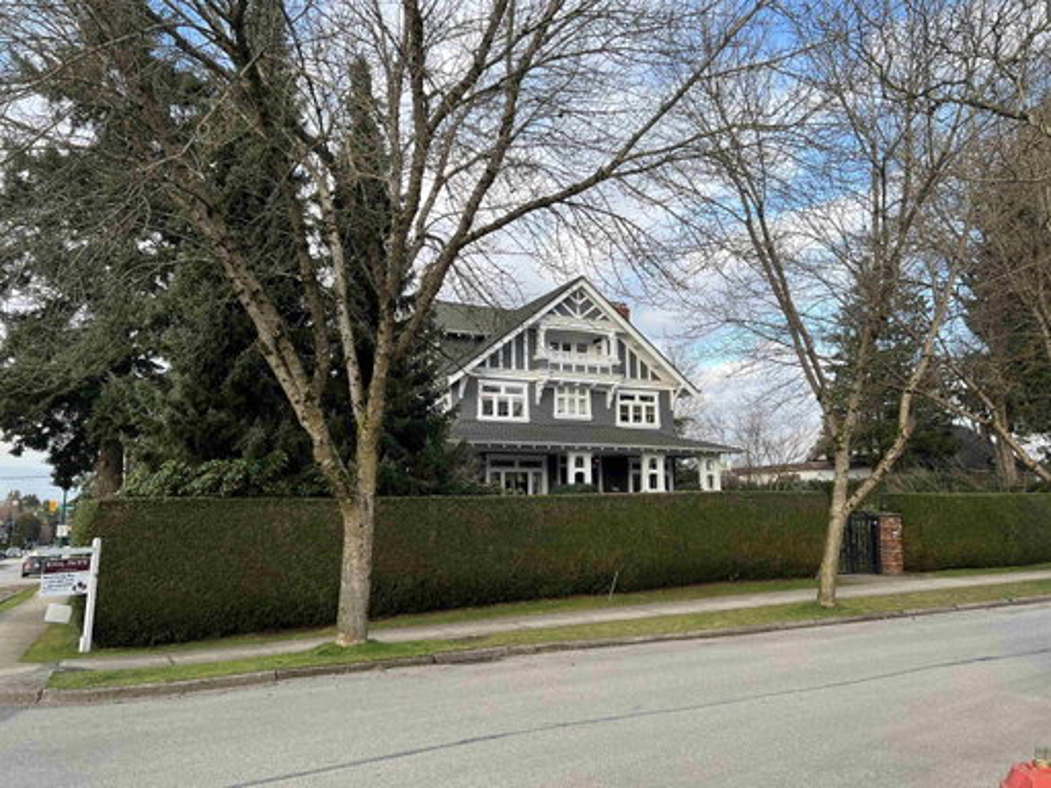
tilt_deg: +7.0
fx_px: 789
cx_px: 526
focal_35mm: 26
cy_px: 394
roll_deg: +0.3
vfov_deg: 53.1
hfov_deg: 67.3
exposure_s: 1/1124
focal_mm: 5.7
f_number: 1.5
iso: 50
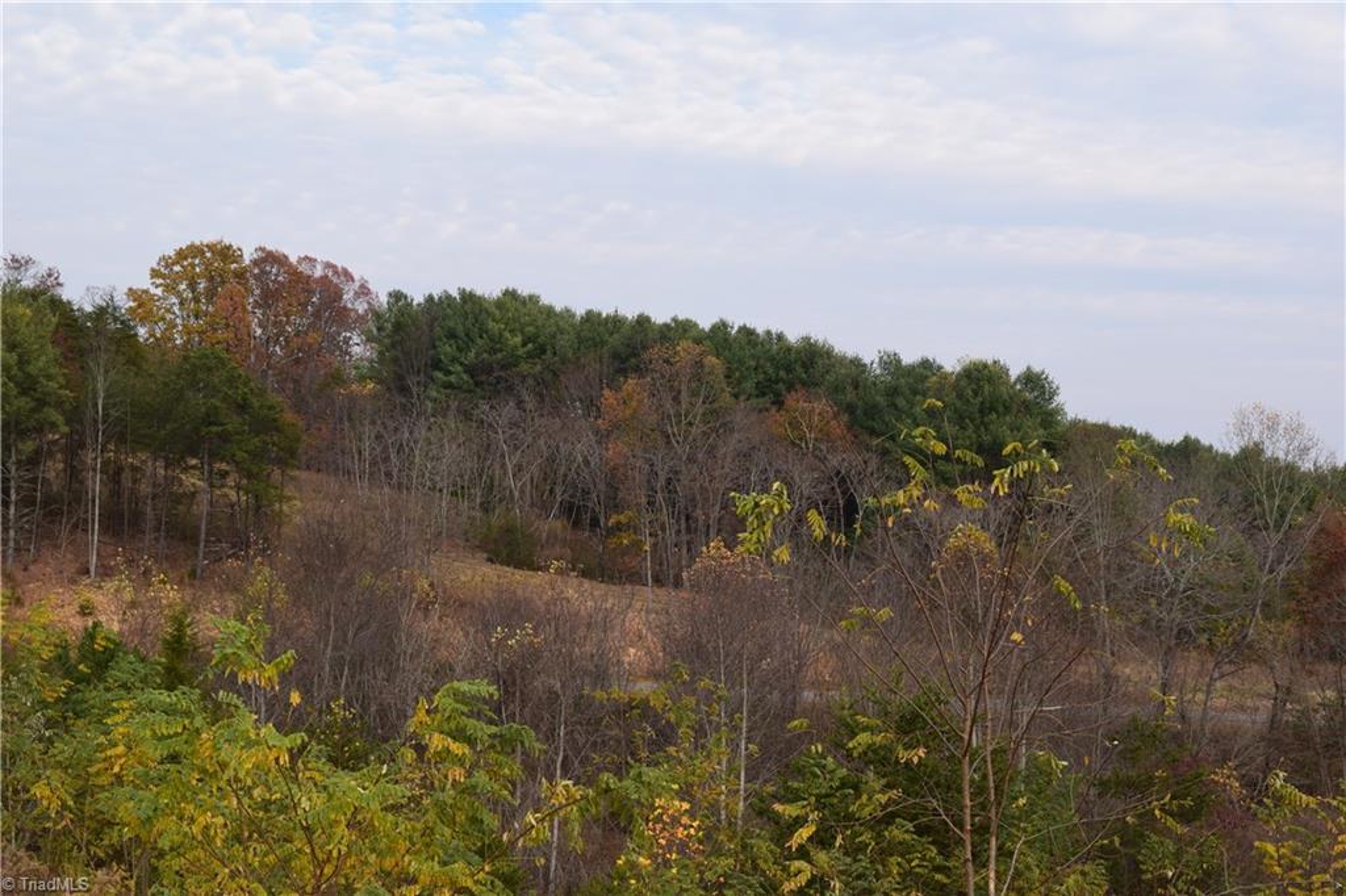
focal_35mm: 60
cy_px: 448
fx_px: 2242
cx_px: 673
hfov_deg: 33.4
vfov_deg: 22.6
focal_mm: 40
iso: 400
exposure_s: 1/400
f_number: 11
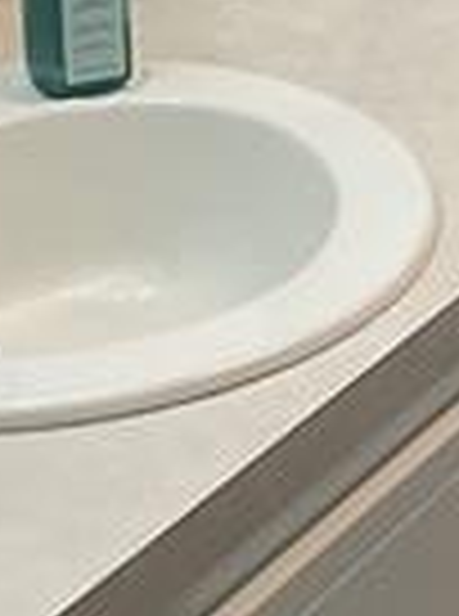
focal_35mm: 163
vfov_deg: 11.4
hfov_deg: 9.0
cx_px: 432
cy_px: -454
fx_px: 2895
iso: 25
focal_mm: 3
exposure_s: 1/120
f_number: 1.8
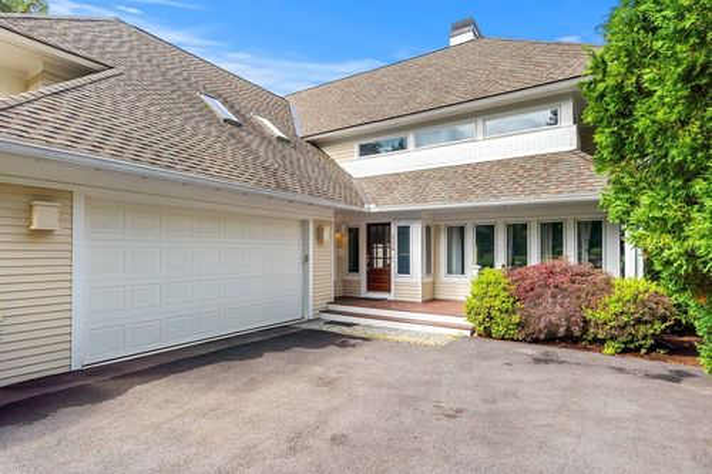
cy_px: 237
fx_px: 376
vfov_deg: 64.5
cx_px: 356
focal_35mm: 19
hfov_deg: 86.9
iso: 100
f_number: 8
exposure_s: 1/125
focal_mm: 19
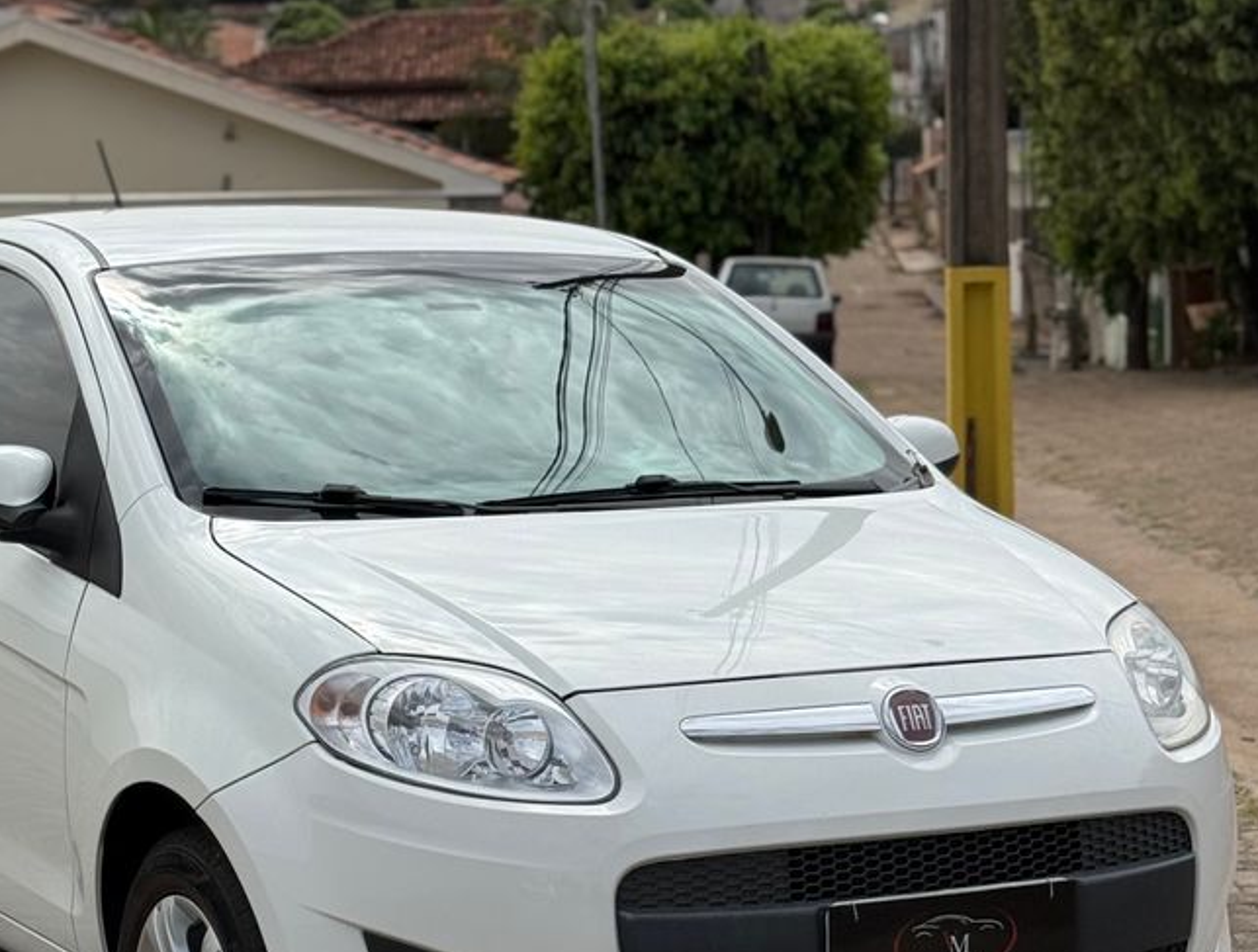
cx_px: 508
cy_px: 700
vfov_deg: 20.7
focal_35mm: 71
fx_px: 2589
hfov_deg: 27.3
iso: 64
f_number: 1.78
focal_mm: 6.76
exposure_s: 1/9901
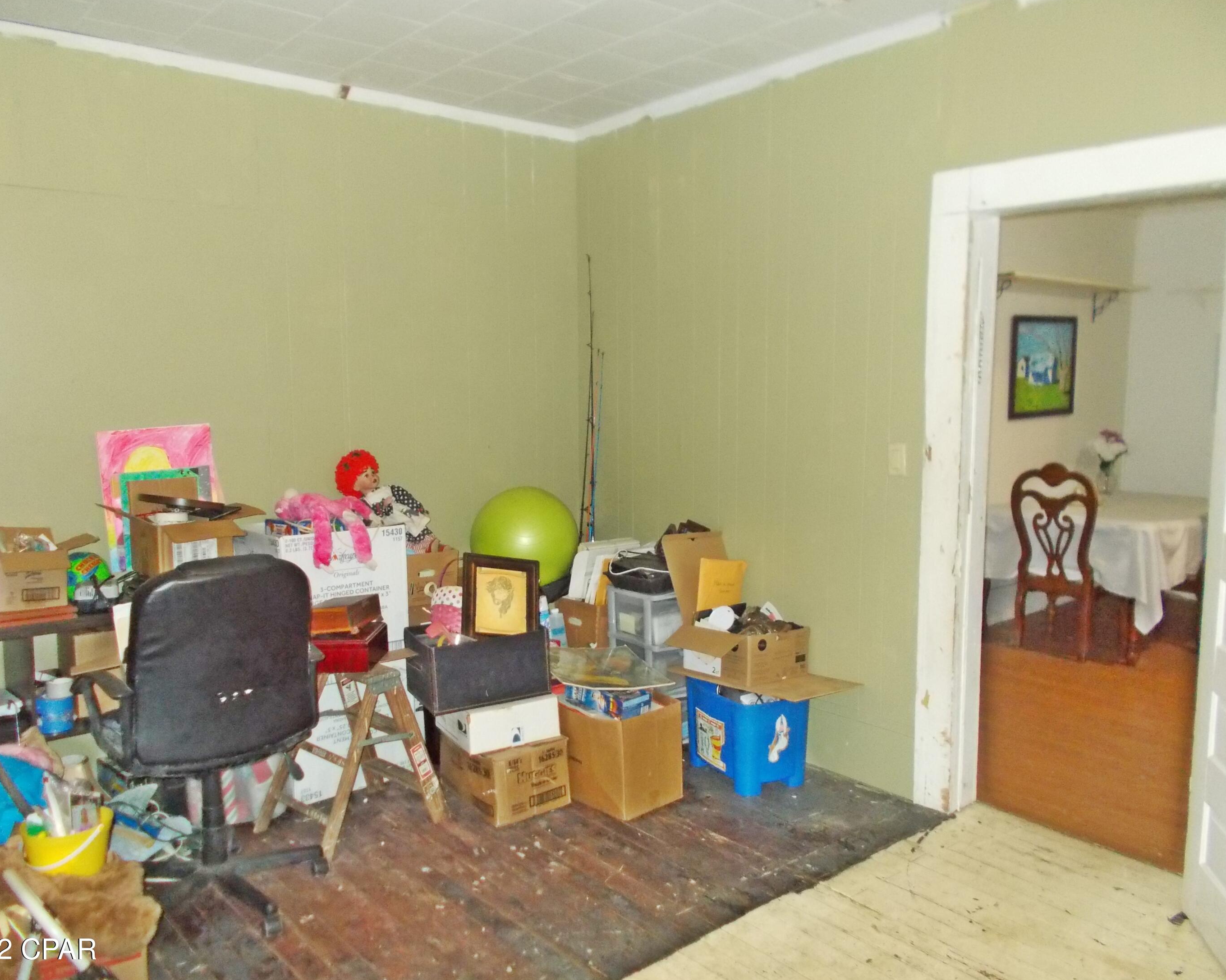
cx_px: 602
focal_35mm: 28
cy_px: 489
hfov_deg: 62.2
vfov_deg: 51.5
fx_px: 1016
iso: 640
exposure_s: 1/25
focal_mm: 4.6
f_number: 3.2
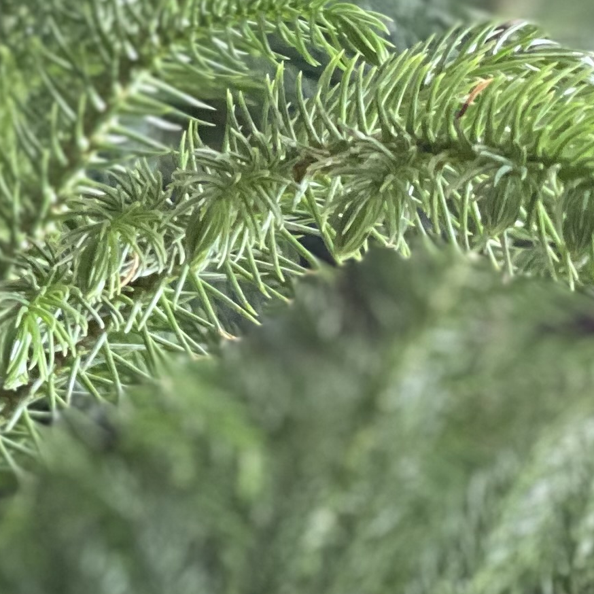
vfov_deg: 8.2
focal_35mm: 212
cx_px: -422
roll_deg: -0.2
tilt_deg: -12.6
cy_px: -54
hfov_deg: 8.0
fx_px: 4116
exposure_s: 1/120
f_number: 2
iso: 200
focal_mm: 6
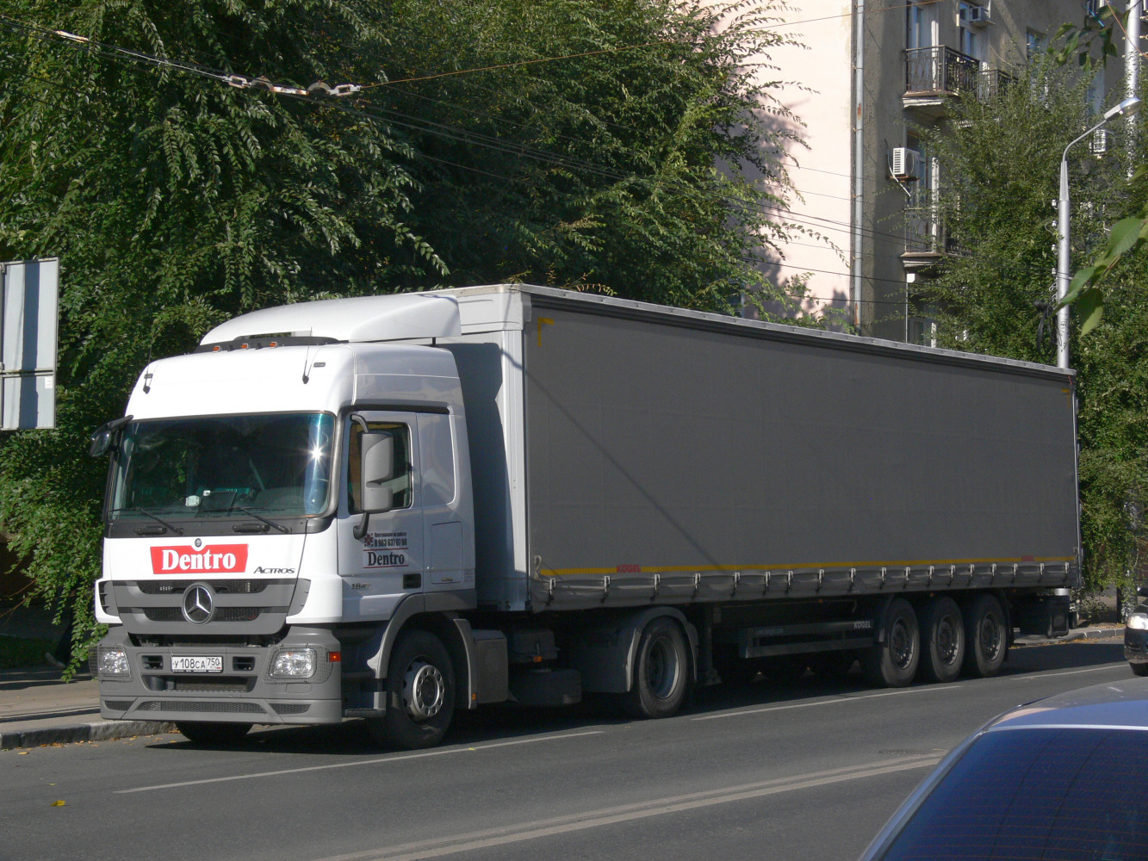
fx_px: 2421
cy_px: 430
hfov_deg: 26.7
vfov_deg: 20.2
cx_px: 574
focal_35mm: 73
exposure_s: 1/400
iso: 100
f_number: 5.6
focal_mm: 15.4
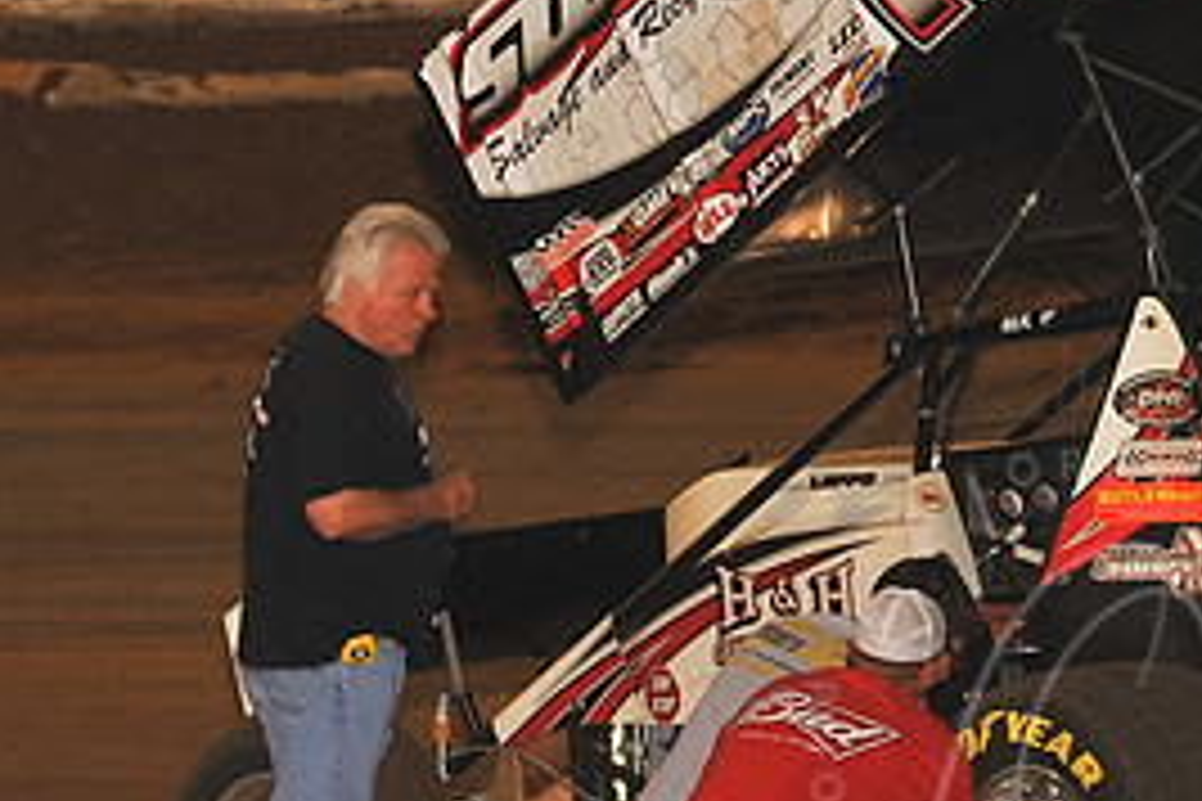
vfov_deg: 3.2
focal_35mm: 434
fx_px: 14490
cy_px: 304
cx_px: 1071
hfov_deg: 4.7
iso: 1000
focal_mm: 200
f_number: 6.3
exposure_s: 1/320
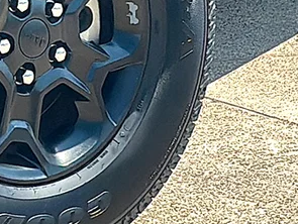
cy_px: 28
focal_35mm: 237
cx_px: 152
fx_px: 2043
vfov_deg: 6.3
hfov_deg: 8.3
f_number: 1.78
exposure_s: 1/4808
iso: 80
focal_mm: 6.86
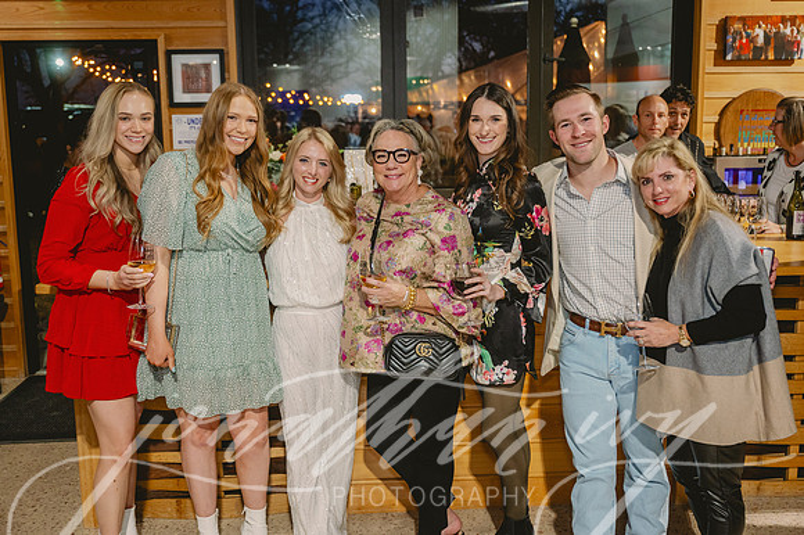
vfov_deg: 35.8
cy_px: 251
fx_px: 829
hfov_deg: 51.7
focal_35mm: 37
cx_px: 402
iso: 2500
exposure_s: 1/160
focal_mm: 35
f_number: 2.8
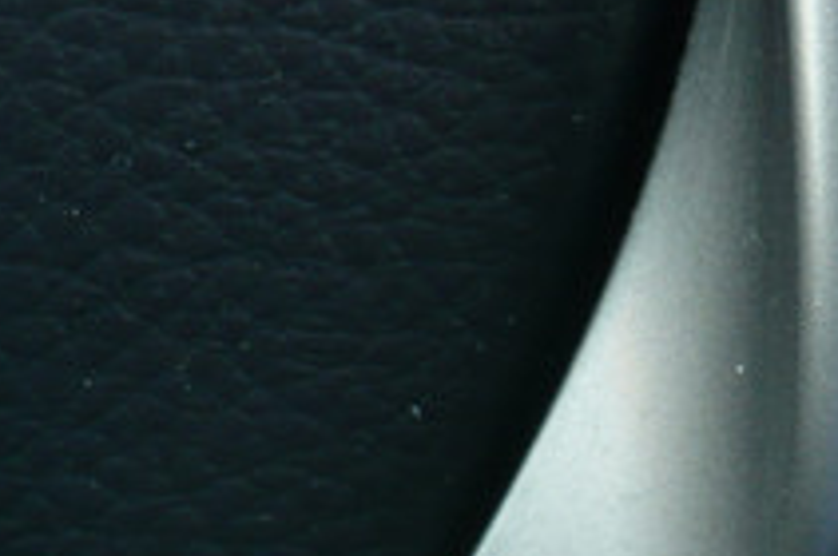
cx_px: 1207
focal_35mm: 117
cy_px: -147
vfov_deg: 11.4
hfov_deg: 16.2
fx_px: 2719
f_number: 2.8
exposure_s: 1/60
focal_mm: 6.1
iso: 100
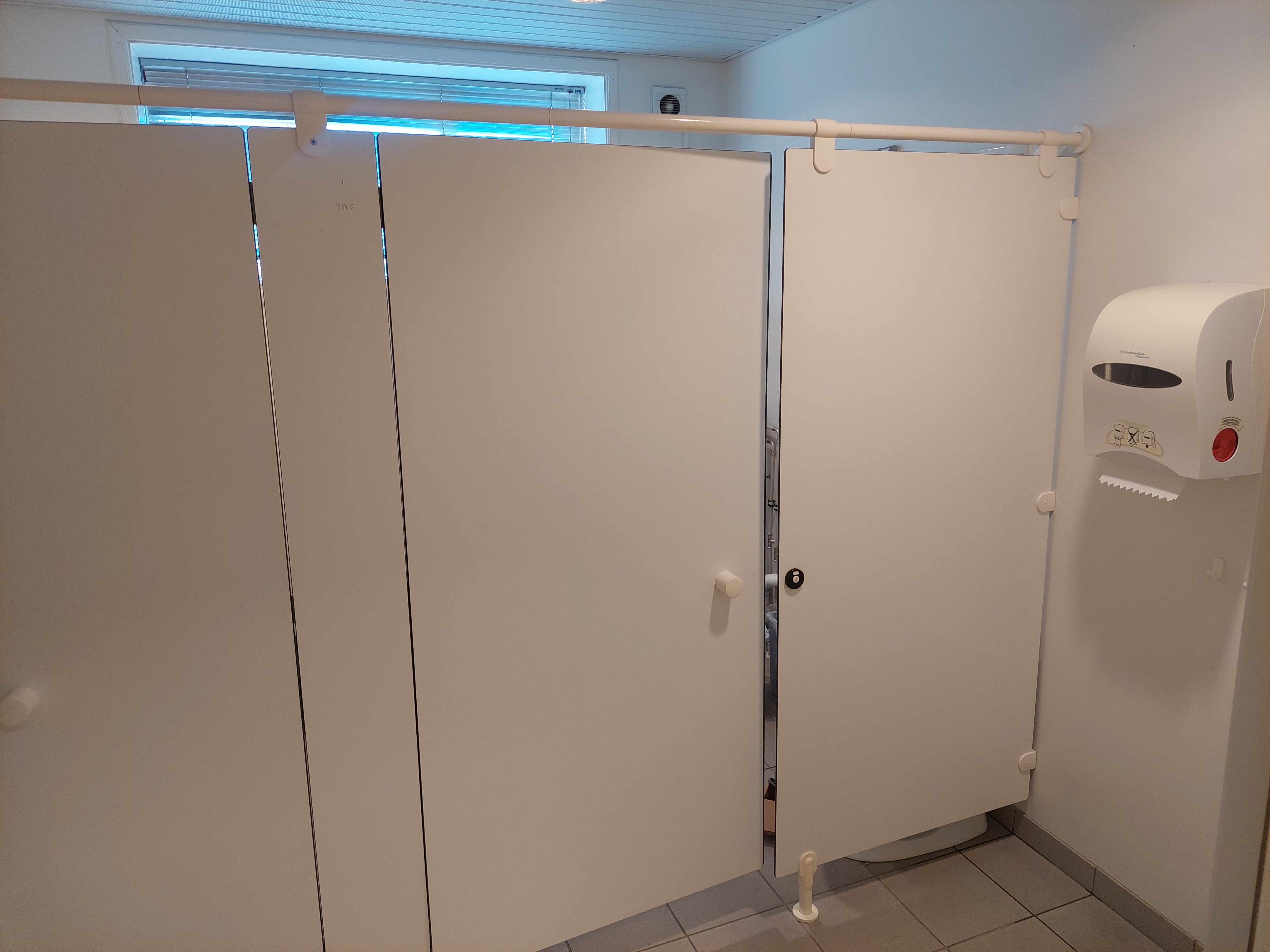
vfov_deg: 54.9
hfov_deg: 69.4
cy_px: 476
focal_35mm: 25
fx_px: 917
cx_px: 635
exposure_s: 1/50
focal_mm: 5.23
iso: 160
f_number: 1.8
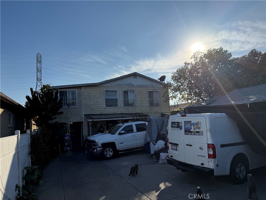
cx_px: 133
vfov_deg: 56.8
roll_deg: +2.4
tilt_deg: +6.8
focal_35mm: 24
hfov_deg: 71.6
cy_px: 100
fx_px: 184
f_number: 1.78
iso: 80
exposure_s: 1/9091
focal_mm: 6.76
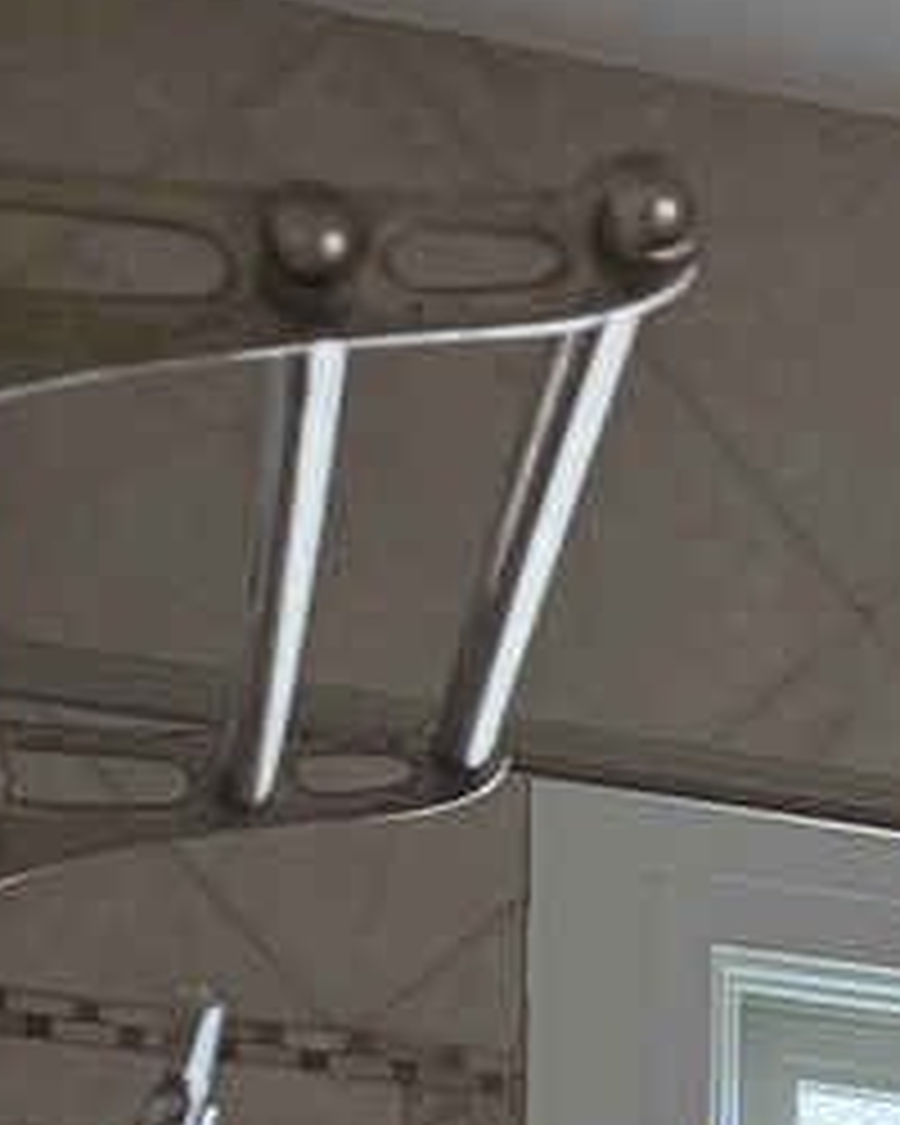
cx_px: 2331
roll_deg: -4.0
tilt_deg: -7.6
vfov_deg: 11.4
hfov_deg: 9.3
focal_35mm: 144
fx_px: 4795
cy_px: 2556
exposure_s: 1/176
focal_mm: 6.76
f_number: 1.78
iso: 200
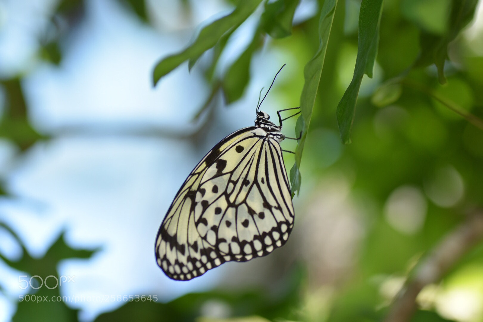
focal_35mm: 135
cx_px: 242
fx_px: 1811
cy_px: 161
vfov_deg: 10.2
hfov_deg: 15.2
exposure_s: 1/160
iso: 100
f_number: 5.6
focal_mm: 90
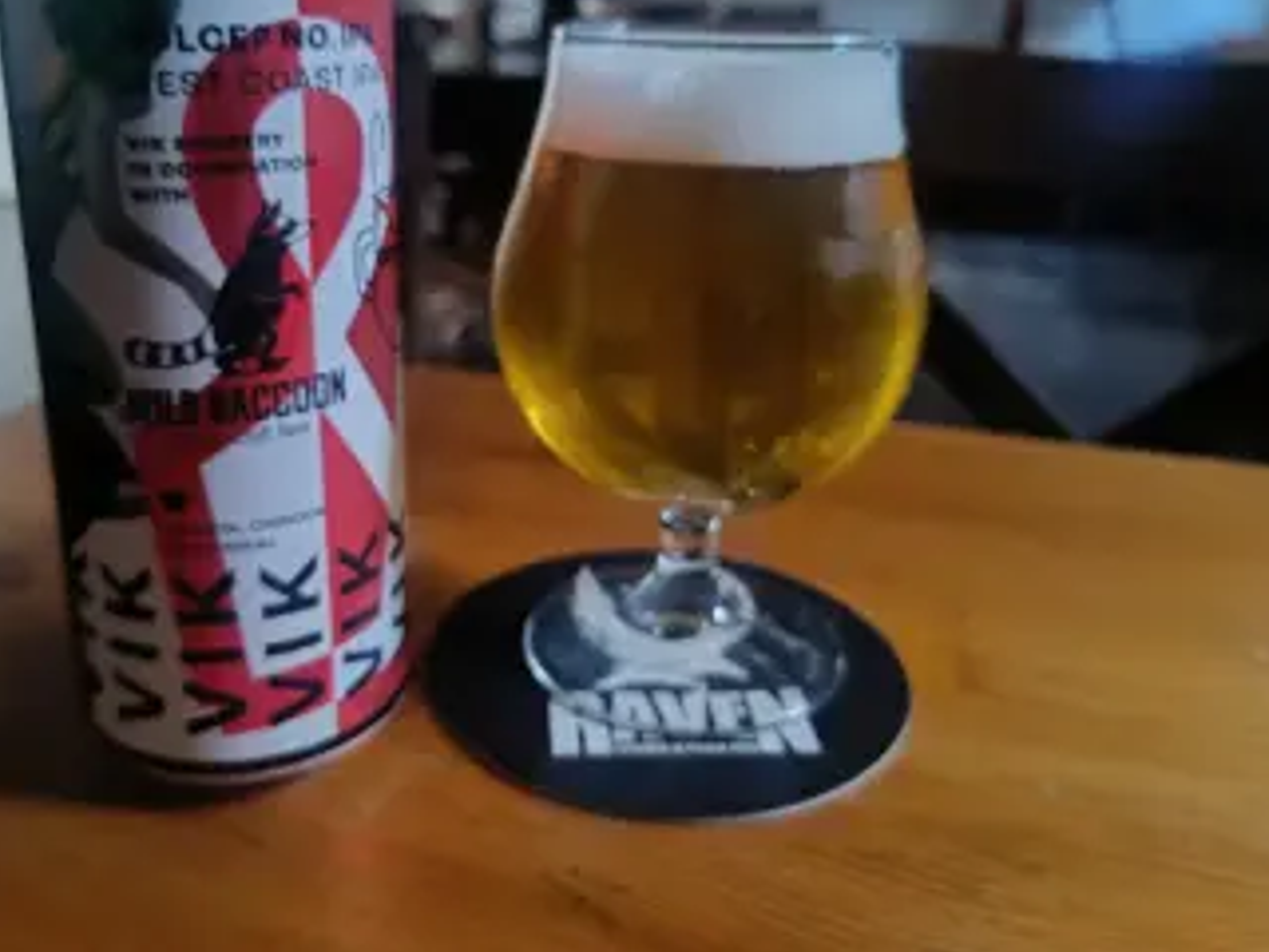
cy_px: 365
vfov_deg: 46.4
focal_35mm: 30
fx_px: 1100
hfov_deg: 59.6
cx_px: 531
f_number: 1.88
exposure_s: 1/20
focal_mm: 5.59
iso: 2097
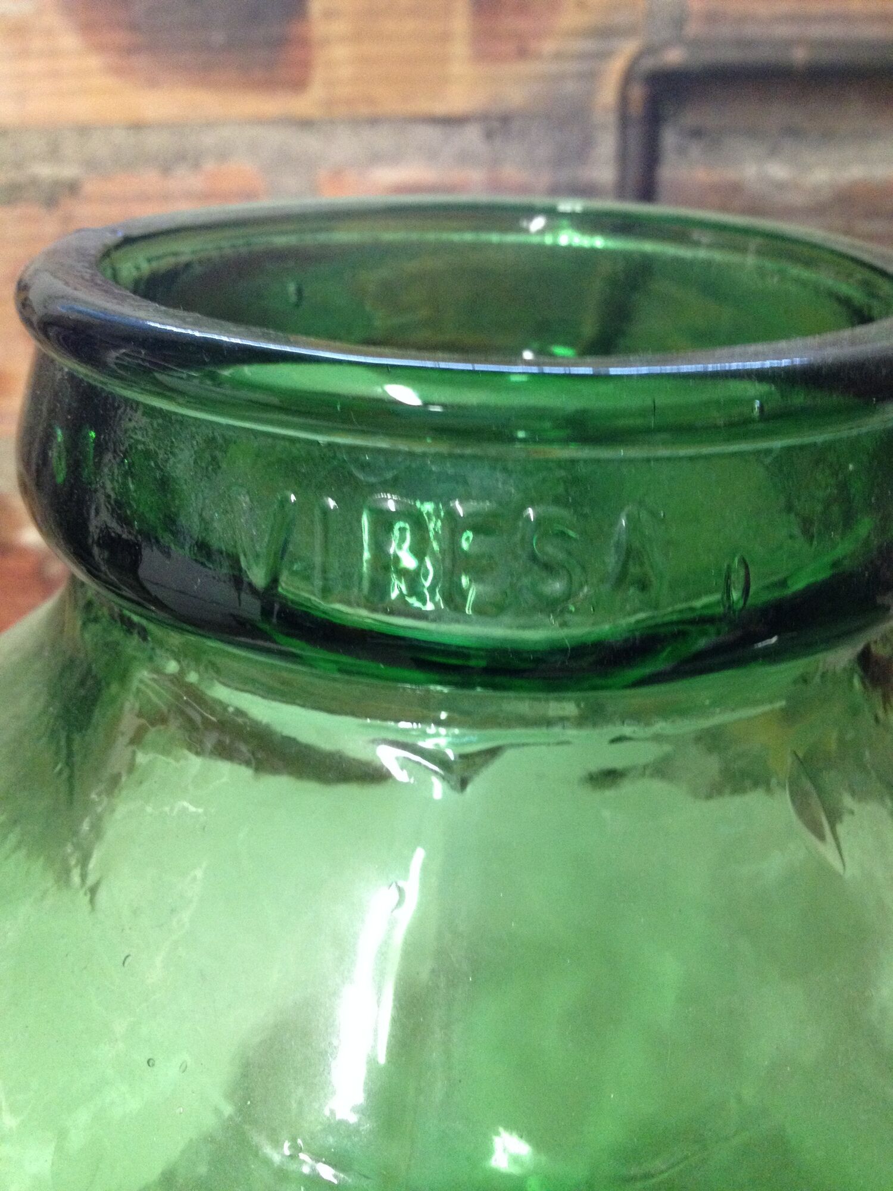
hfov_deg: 40.7
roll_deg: -1.0
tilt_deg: -25.0
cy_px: 596
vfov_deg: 52.6
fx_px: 1204
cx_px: 446
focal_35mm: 35
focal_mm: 4.28
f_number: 2.4
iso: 320
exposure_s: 1/20
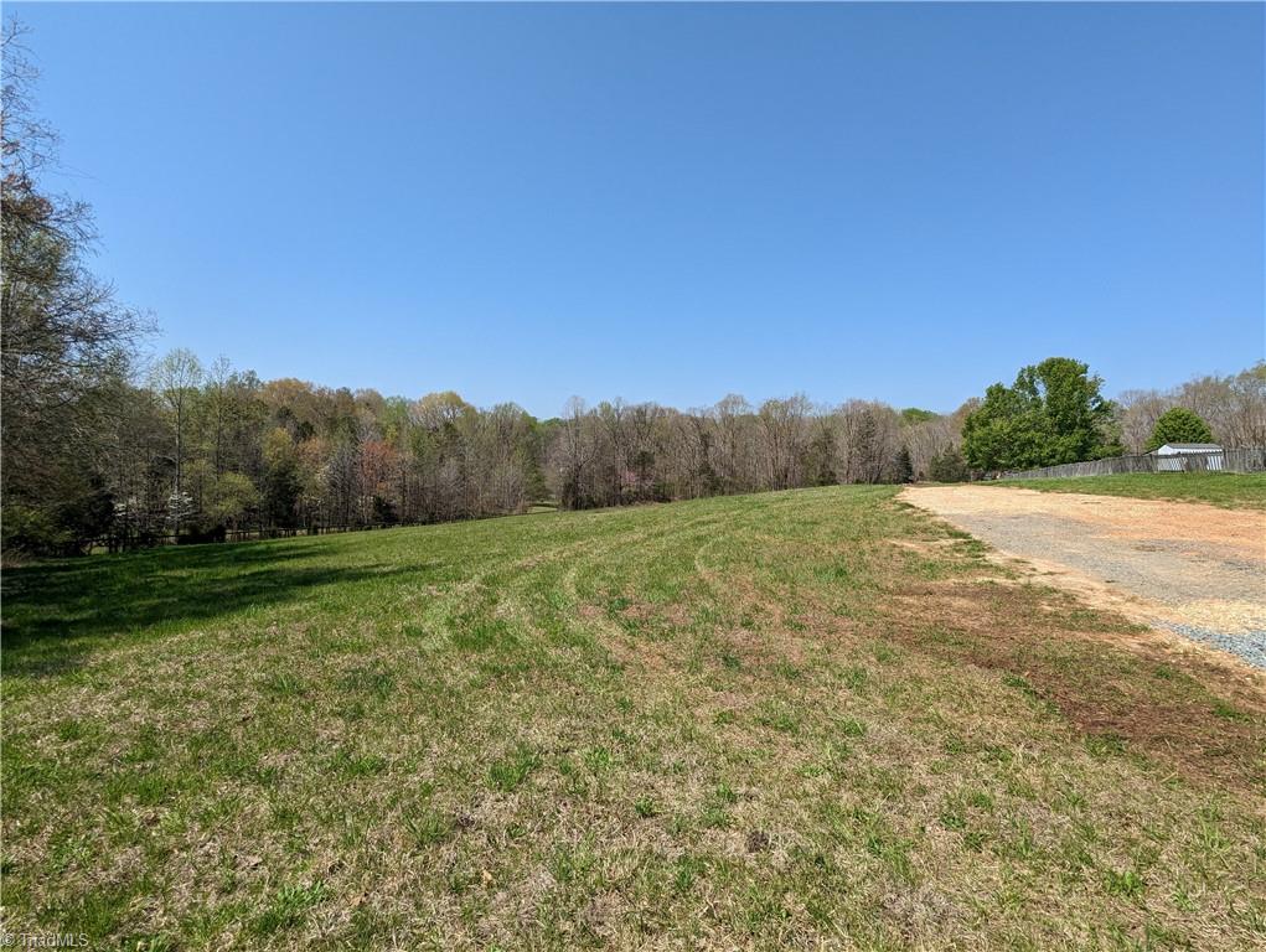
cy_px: 476
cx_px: 633
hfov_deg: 94.4
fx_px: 586
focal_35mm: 16
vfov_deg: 78.2
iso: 51
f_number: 2.2
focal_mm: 2.35
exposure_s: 1/1460
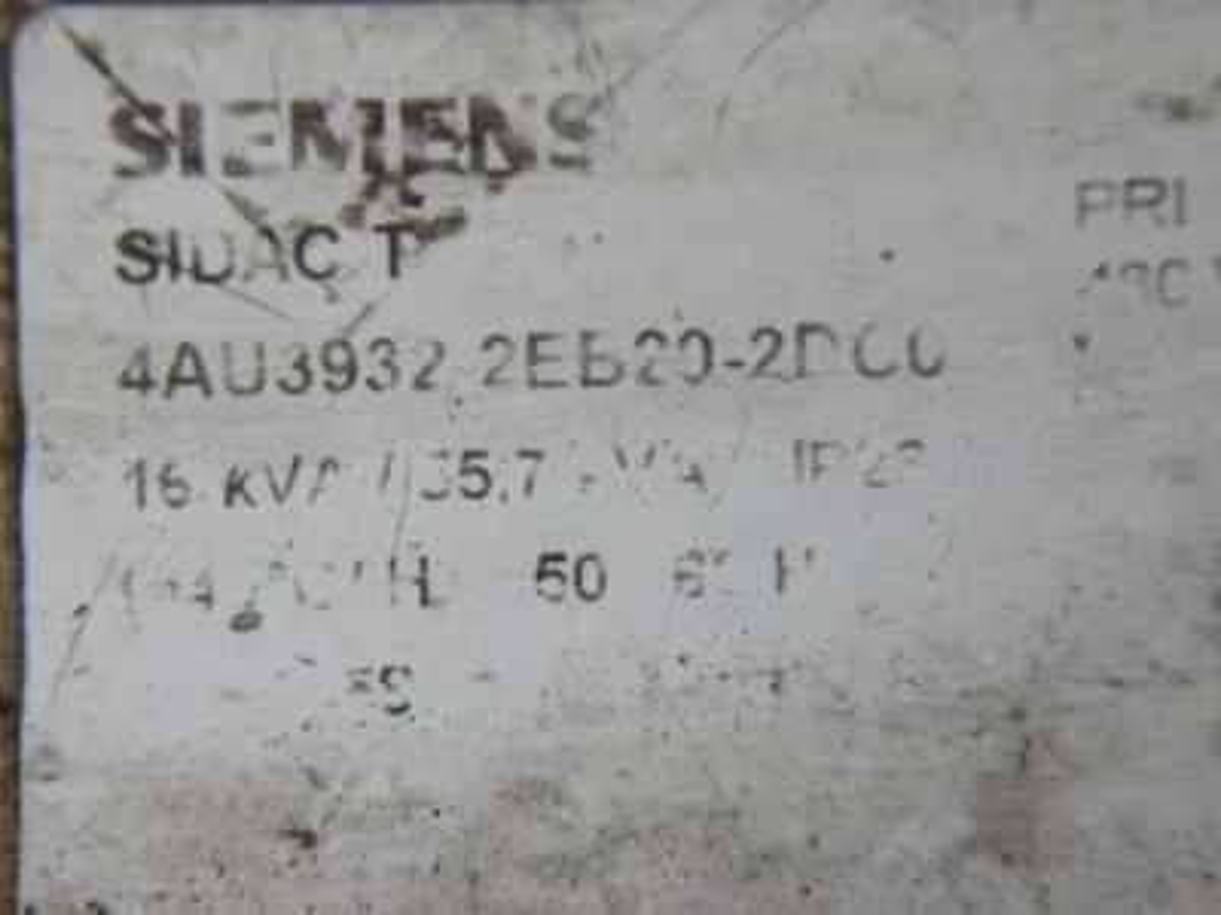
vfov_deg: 24.4
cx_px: 610
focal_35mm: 60
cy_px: 458
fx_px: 2116
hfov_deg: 32.2
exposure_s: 1/43.6
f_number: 3.5
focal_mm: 12.9
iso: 400
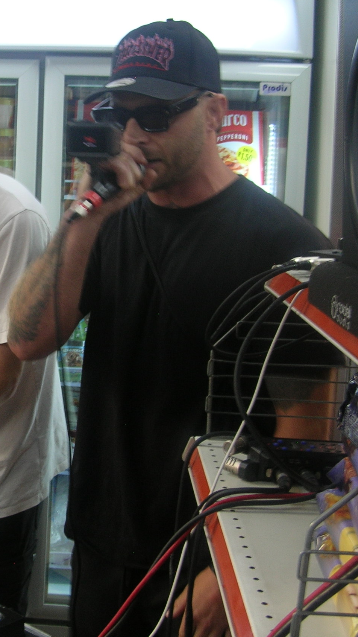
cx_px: -6
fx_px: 894
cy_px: 320
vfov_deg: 39.2
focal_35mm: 53
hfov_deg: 21.8
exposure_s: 1/20.3
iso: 50
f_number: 2.7
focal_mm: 6
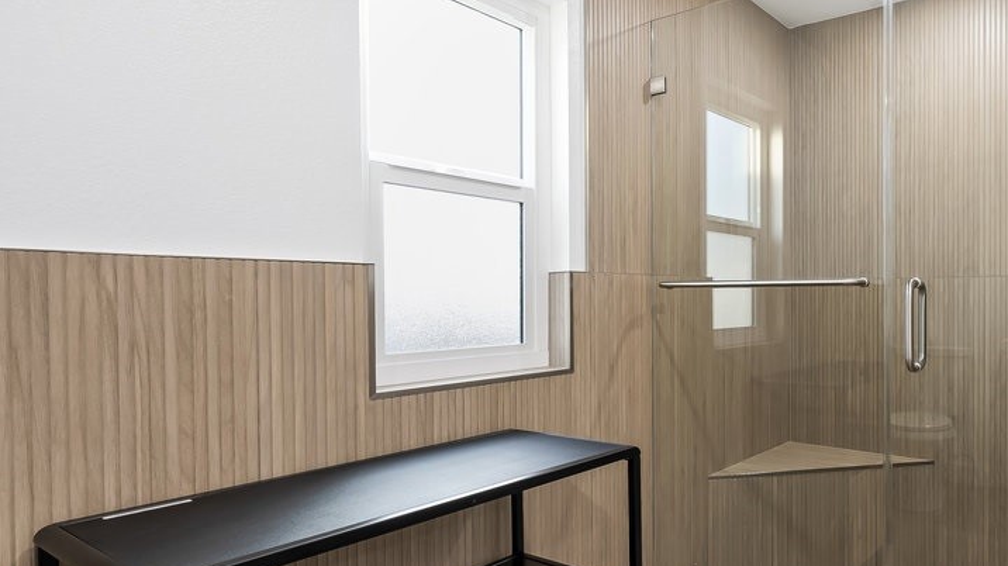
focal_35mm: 24
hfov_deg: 72.5
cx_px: 719
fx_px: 641
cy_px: 322
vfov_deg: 47.5
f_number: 8
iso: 320
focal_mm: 16
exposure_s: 1/4
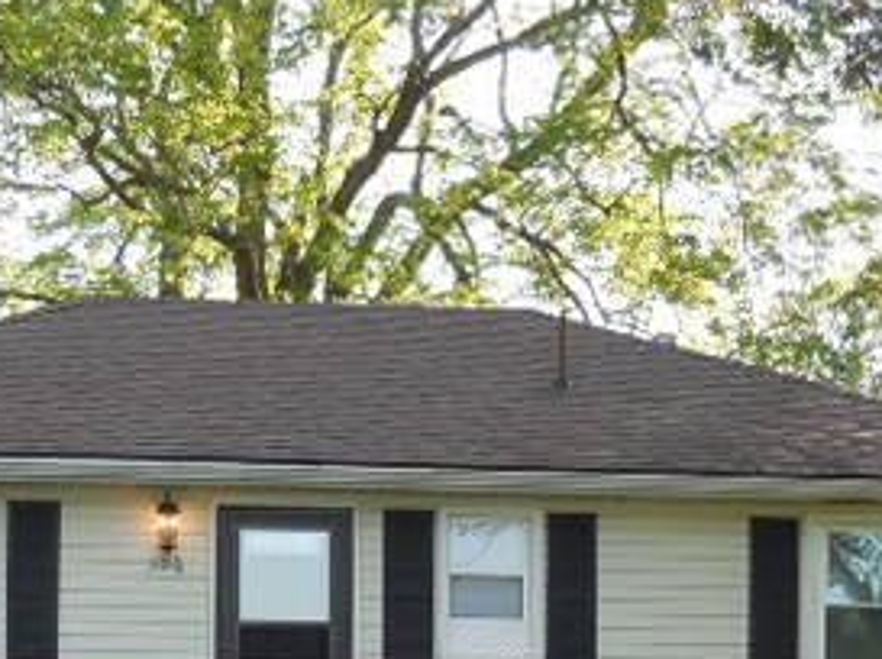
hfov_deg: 18.2
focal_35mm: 108
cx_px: 342
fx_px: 2748
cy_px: 691
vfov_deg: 13.4
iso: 125
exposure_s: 1/200
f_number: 3.8
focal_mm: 8.2
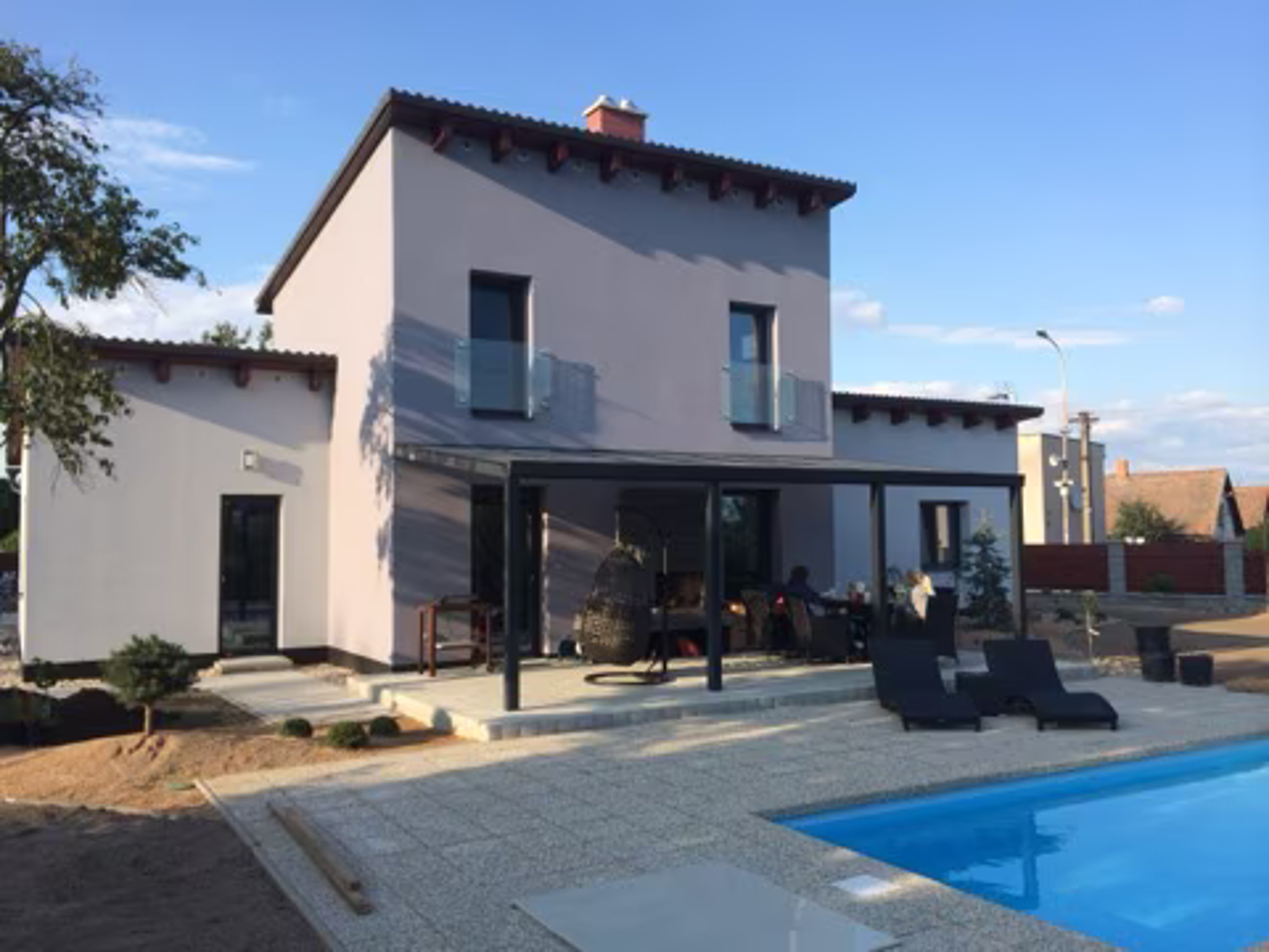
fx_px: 1100
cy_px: 476
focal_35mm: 30
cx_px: 634
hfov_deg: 60.0
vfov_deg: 46.8
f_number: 2.2
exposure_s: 1/1080
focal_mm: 4.12
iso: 32
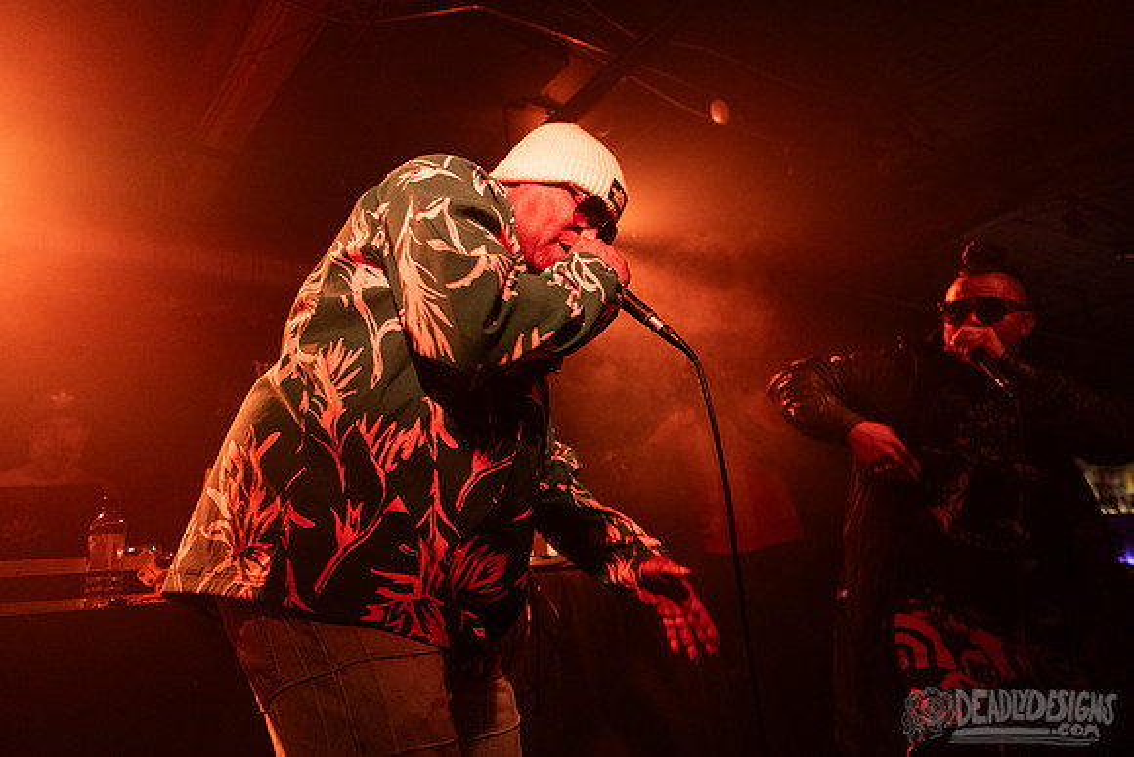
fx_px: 821
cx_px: 518
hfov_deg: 69.1
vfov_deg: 49.4
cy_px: 346
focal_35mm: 26
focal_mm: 24
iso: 2500
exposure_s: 1/160
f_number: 3.2
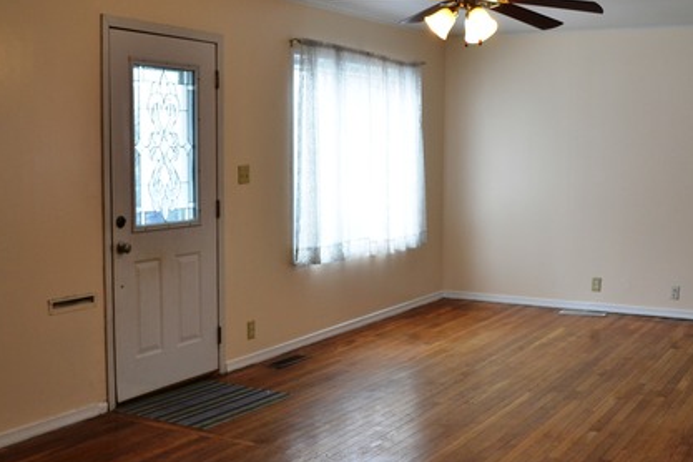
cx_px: 352
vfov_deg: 29.2
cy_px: 245
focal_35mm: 46
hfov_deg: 42.7
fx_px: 885
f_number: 5.6
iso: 400
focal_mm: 20
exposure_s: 1/125
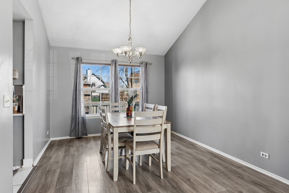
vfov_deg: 63.2
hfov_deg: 85.4
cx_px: 144
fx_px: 157
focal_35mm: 20
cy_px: 96
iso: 320
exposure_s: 1/15
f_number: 8
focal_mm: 13
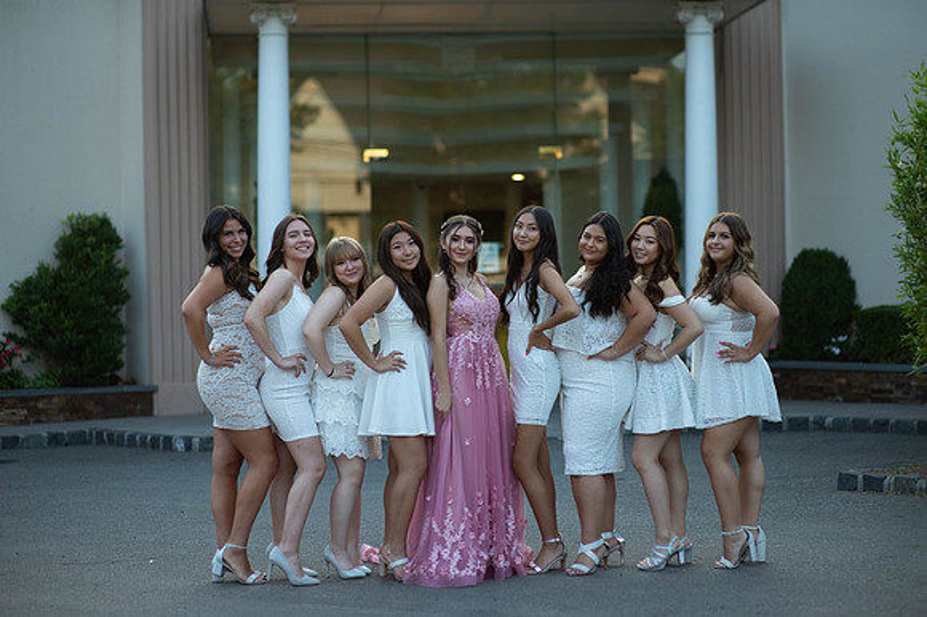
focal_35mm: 85
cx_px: 464
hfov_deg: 23.9
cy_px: 308
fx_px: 2187
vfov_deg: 16.1
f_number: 2
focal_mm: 85
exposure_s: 1/1000
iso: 250
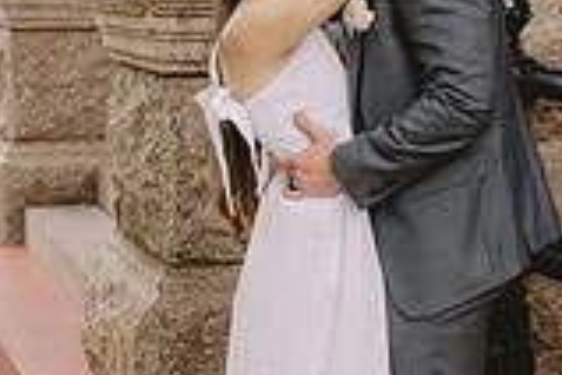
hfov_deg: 19.5
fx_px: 1639
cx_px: 300
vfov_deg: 13.0
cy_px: 78
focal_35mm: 105
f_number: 3.2
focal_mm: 37
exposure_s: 1/1600
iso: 1000
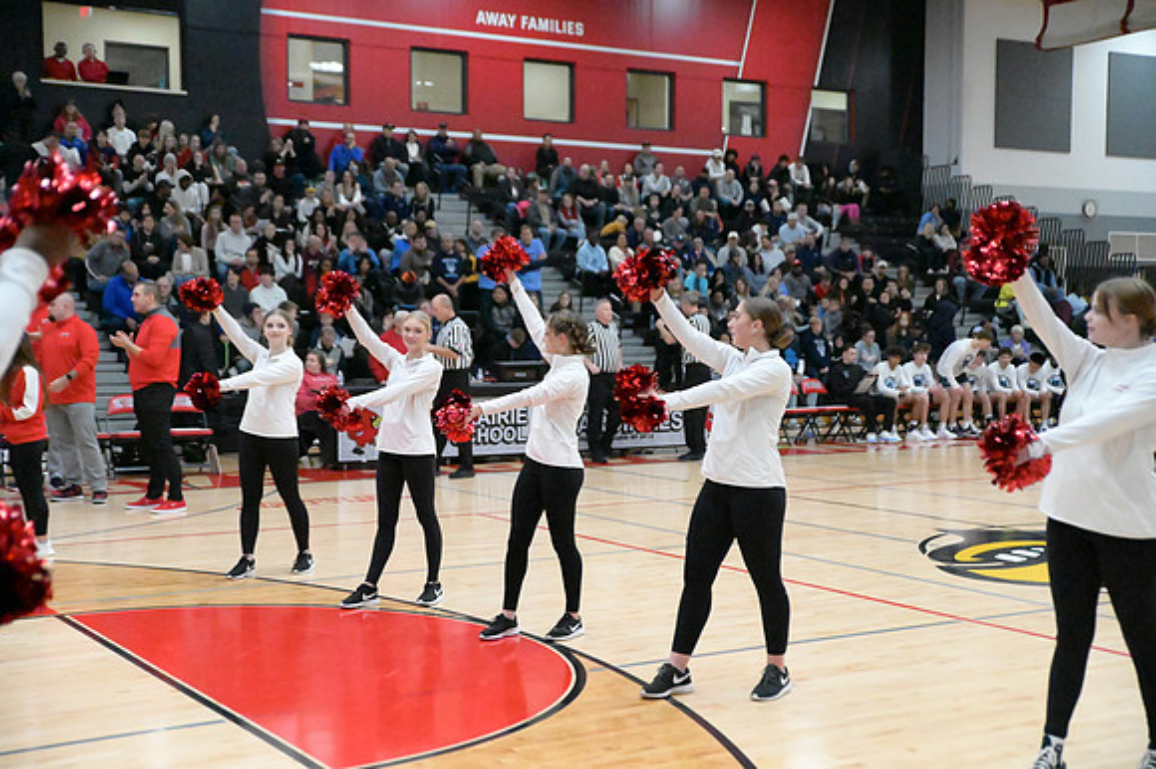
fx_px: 1669
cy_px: 384
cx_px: 578
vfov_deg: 26.0
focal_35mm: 52
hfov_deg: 38.2
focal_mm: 52
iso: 51200
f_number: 2.8
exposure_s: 1/8000
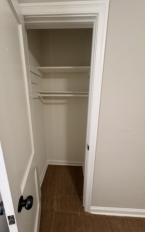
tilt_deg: -13.2
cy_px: 117
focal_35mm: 15
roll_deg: -0.9
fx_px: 95
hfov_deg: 74.7
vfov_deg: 101.4
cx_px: 66
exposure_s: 1/60
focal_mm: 2.22
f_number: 2.2
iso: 320
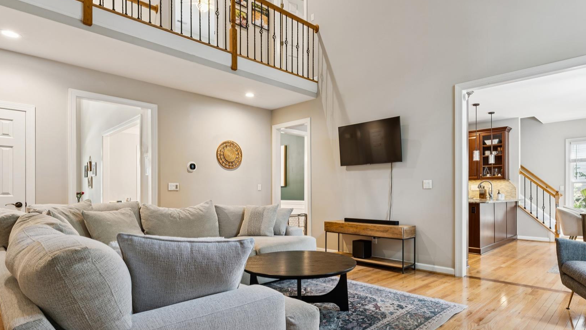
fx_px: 332
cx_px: 313
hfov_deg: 82.7
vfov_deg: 52.5
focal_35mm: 21
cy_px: 194
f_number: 13
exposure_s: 2
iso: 100
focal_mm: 16.3
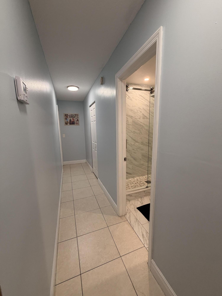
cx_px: 111
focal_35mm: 14
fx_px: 120
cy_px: 148
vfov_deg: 102.1
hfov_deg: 85.7
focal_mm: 2.22
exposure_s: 1/120
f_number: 2.2
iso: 200
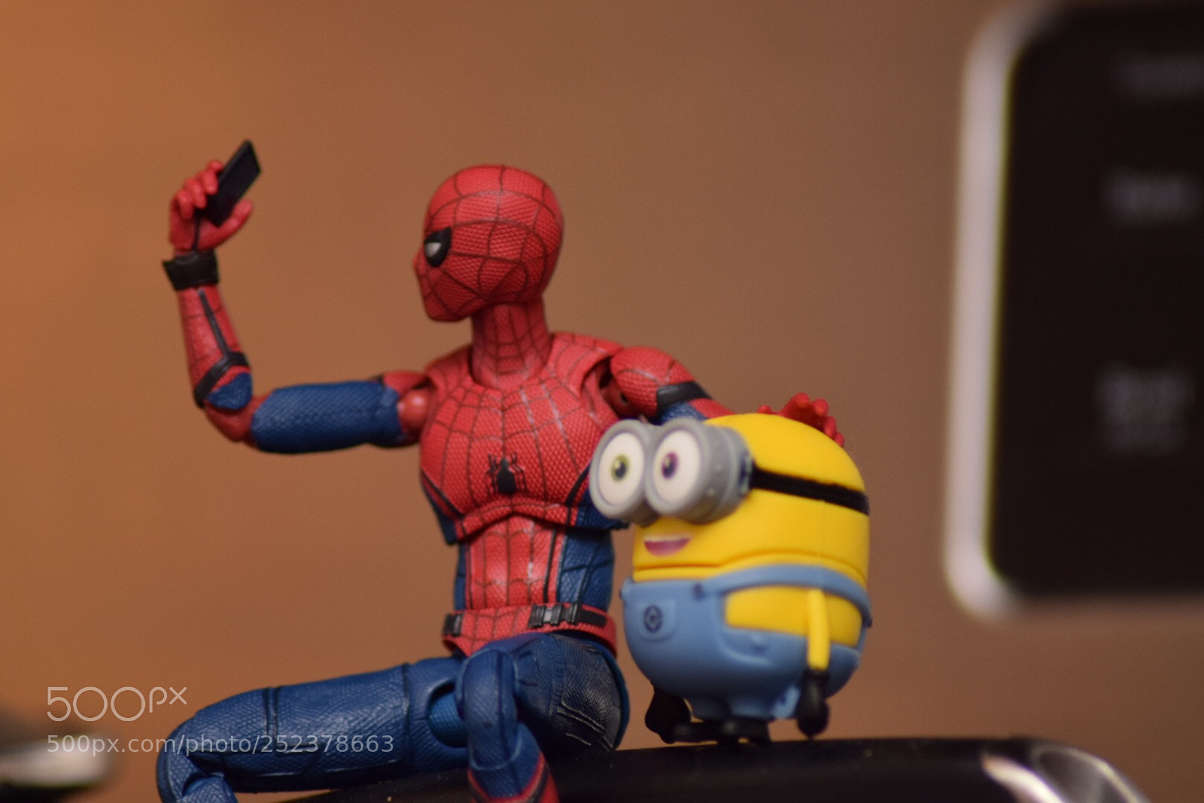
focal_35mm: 450
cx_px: 602
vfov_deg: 3.1
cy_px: 402
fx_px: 15050
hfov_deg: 4.6
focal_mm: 300
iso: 250
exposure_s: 1/60
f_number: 5.6
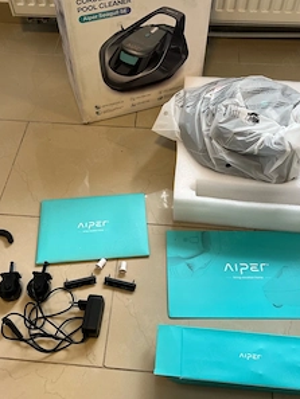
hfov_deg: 40.7
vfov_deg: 52.2
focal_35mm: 35
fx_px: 404
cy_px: 159
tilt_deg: -51.0
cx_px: 143
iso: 100
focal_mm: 5.7
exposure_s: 1/121
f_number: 1.5
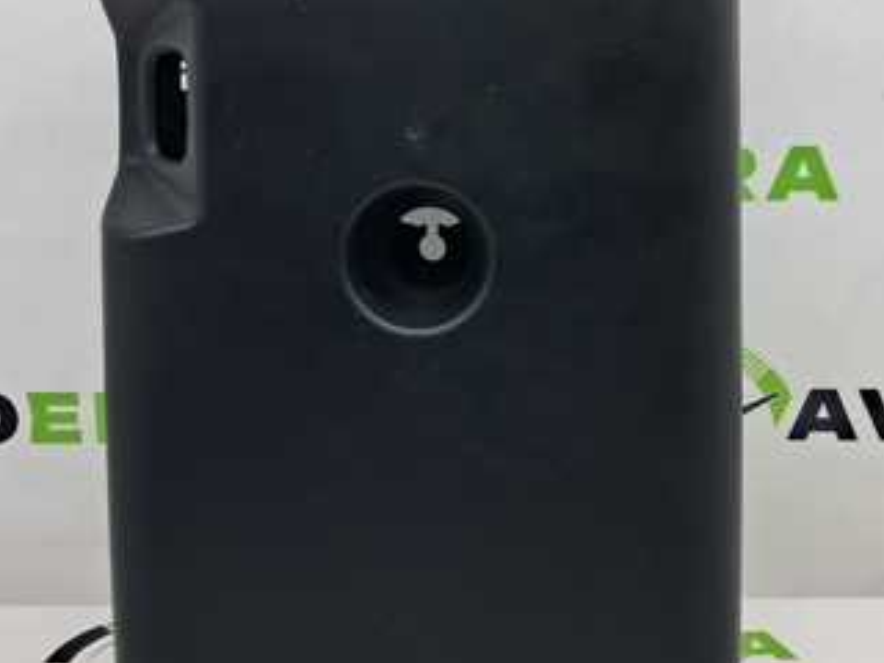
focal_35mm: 54
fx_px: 1379
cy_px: 258
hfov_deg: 35.4
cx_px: 550
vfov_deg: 27.0
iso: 50
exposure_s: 1/60
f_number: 1.8
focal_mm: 4
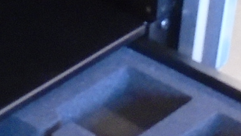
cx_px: 20
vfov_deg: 6.5
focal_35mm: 178
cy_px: 327
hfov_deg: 12.0
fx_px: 1138
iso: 400
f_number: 3.2
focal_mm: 4.6
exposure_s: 1/6
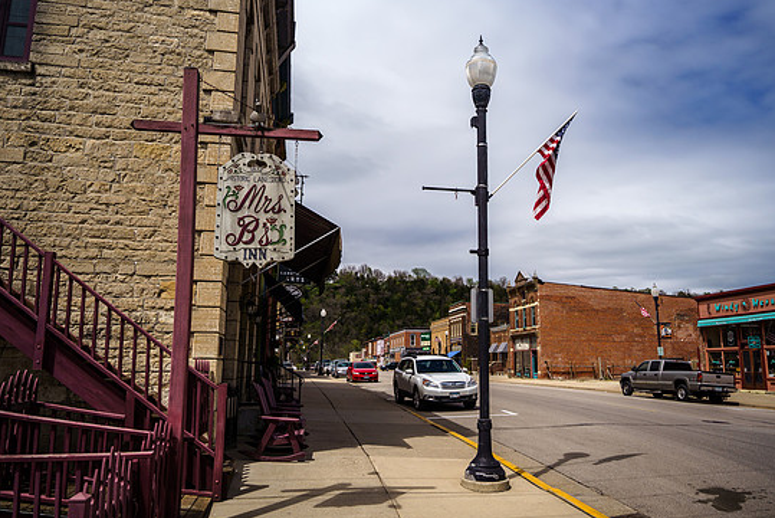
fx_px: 582
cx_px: 414
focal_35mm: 27
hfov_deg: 67.3
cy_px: 263
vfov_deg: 48.0
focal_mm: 24
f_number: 2.8
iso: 200
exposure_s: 1/8000
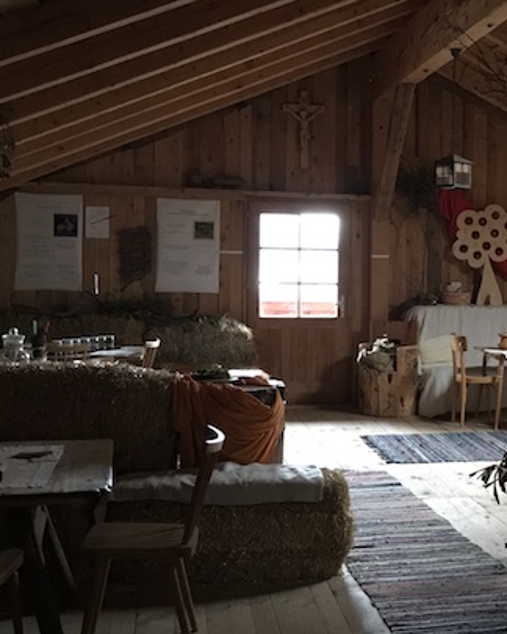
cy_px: 318
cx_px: 448
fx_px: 1013
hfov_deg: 27.2
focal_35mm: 54
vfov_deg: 34.7
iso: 100
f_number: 1.8
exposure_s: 1/5
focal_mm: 3.99
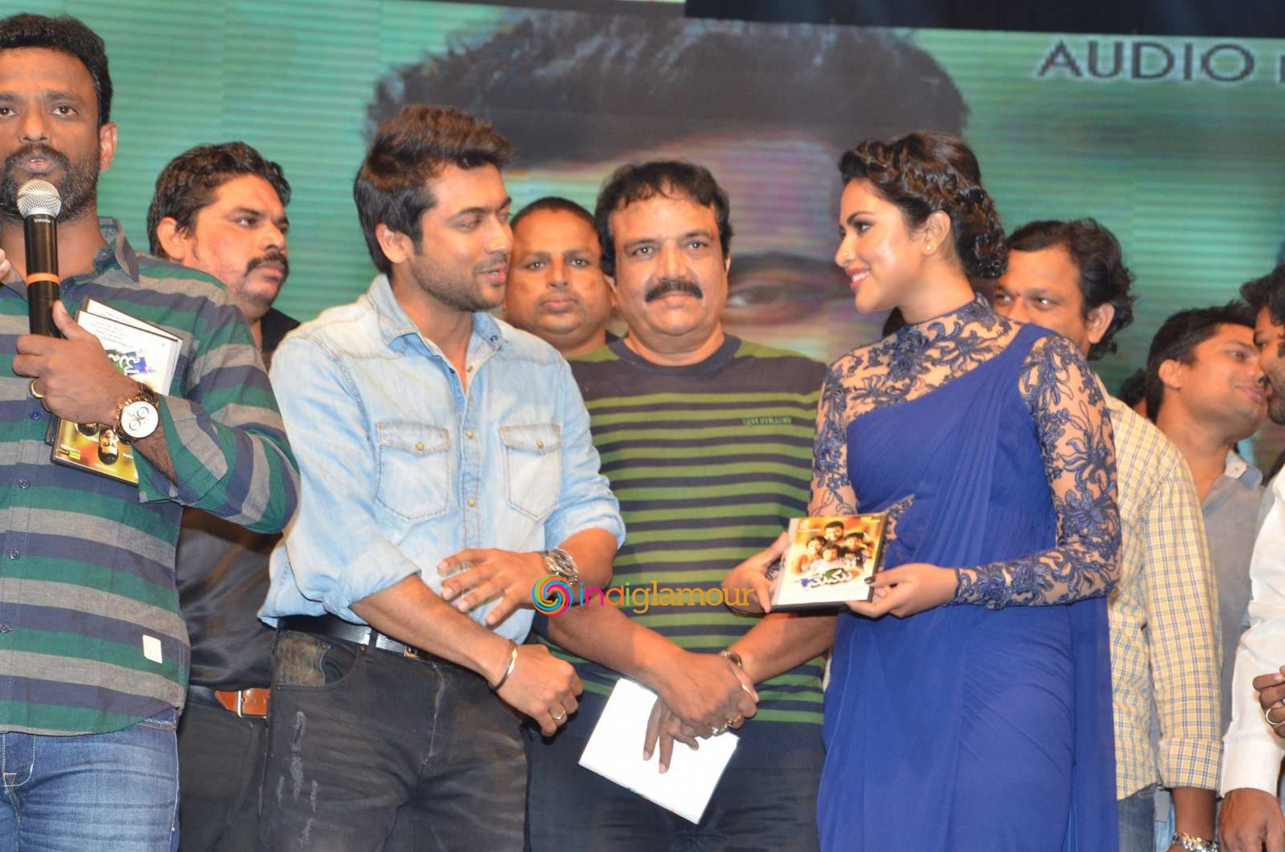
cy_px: 426
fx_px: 4008
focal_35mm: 112
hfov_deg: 18.2
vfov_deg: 12.1
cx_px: 642
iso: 1000
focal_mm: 75
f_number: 7.1
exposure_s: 1/125
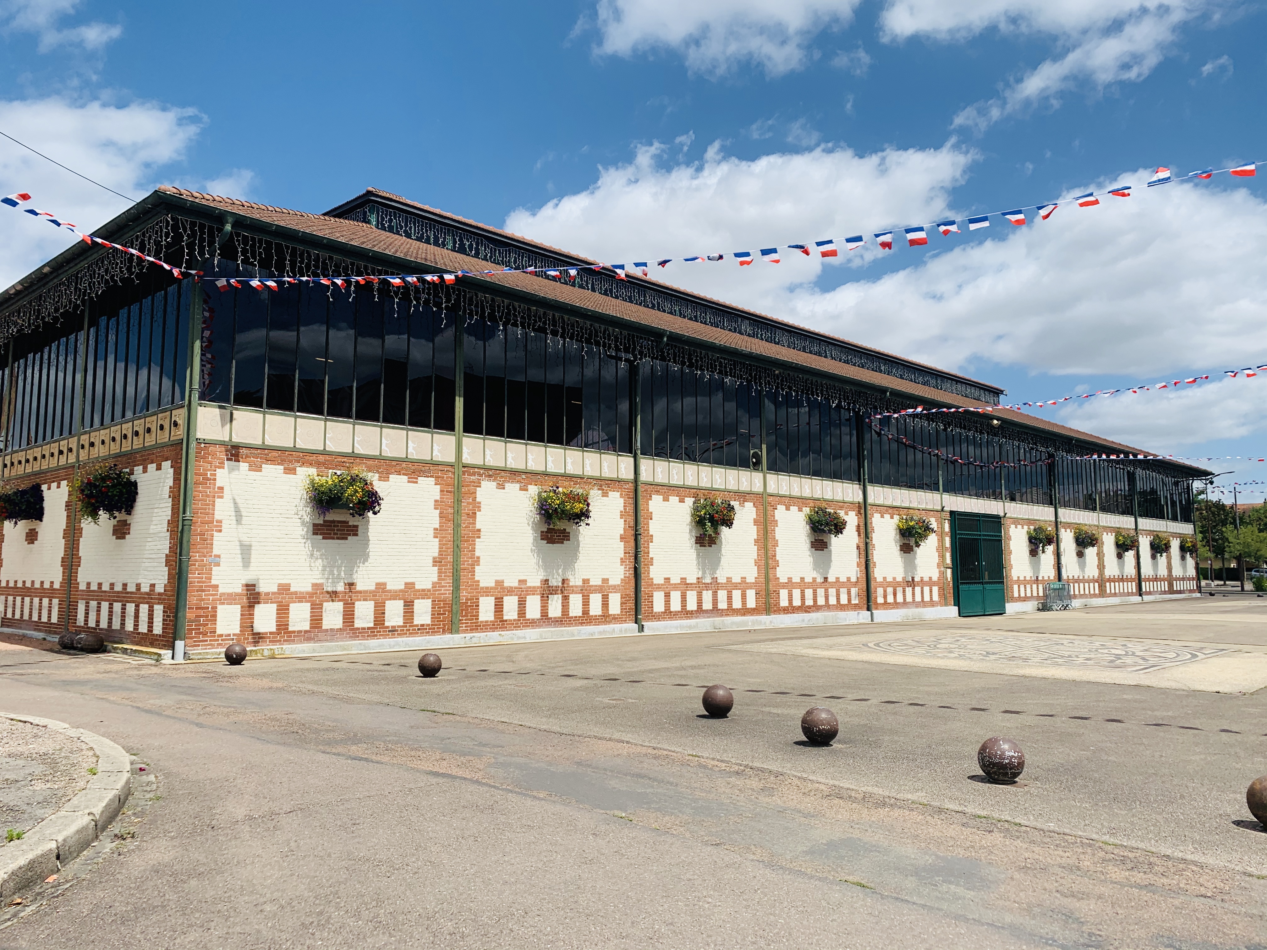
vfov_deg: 53.1
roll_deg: -0.4
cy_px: 475
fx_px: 952
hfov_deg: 67.3
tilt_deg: +6.9
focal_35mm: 26
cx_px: 634
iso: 25
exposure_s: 1/3521
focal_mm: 4.25
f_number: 1.8
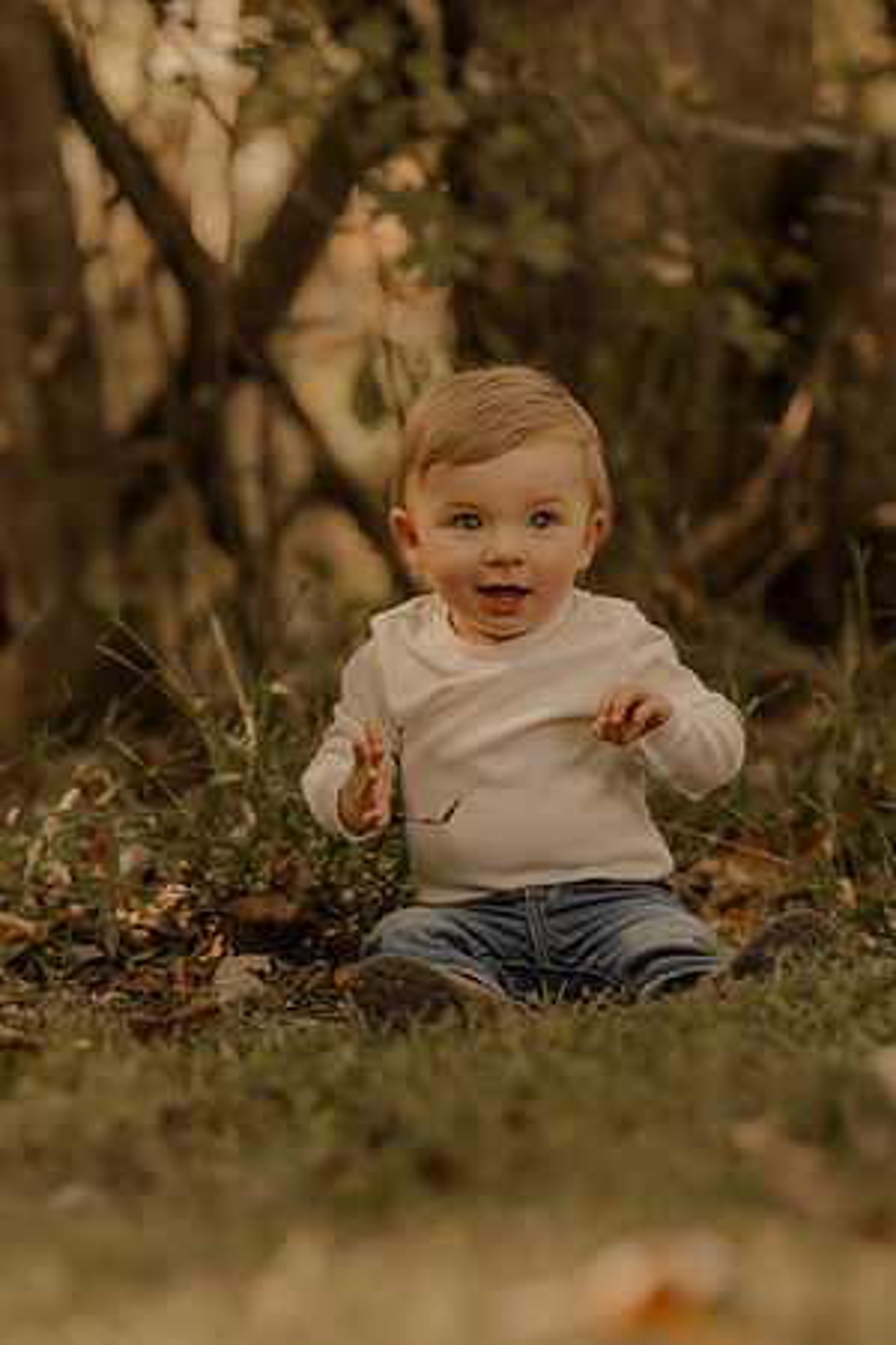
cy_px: 672
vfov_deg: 16.1
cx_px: 448
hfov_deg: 10.8
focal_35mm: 127
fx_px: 4741
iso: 100
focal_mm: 85
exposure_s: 1/250
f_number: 1.8
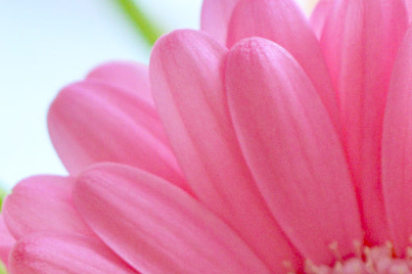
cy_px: 486
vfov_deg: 5.7
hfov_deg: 8.6
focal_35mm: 238
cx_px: 420
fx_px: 2721
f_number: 4
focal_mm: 40
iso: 320
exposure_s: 1/60
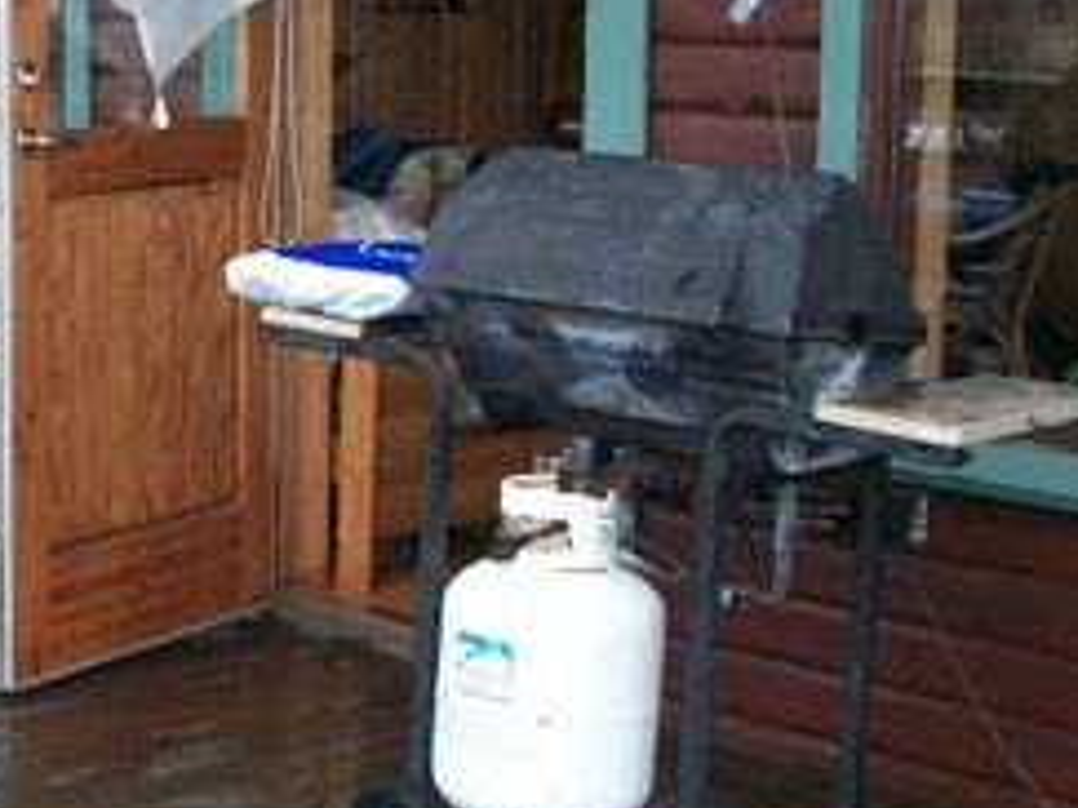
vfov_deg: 18.6
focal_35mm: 79
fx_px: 2459
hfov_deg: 23.5
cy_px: 382
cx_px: -49
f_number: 2.9
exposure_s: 1/30
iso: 80
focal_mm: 5.7
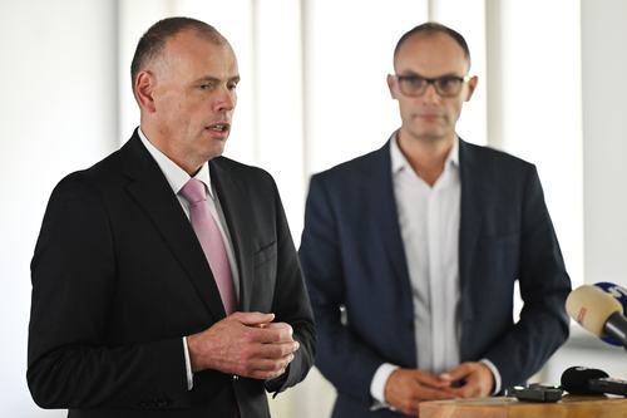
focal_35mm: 200
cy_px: 209
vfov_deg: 6.9
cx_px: 314
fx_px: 3482
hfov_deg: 10.3
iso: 4000
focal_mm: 200
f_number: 2.8
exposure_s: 1/125
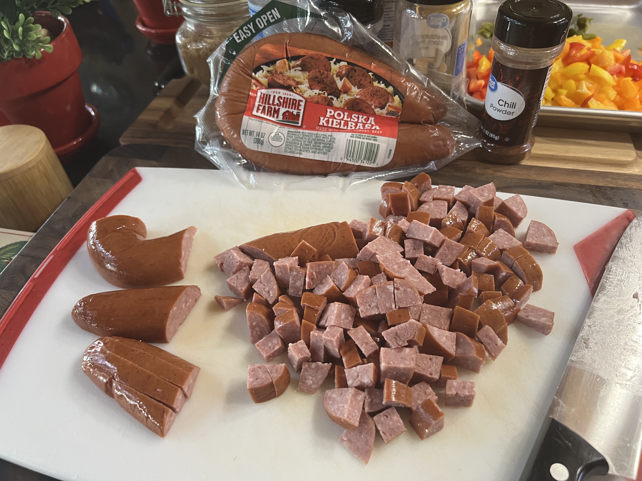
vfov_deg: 53.1
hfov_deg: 67.3
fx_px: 482
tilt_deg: -46.0
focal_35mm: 26
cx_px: 321
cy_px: 240
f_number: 1.5
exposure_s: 1/60
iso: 320
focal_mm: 5.7
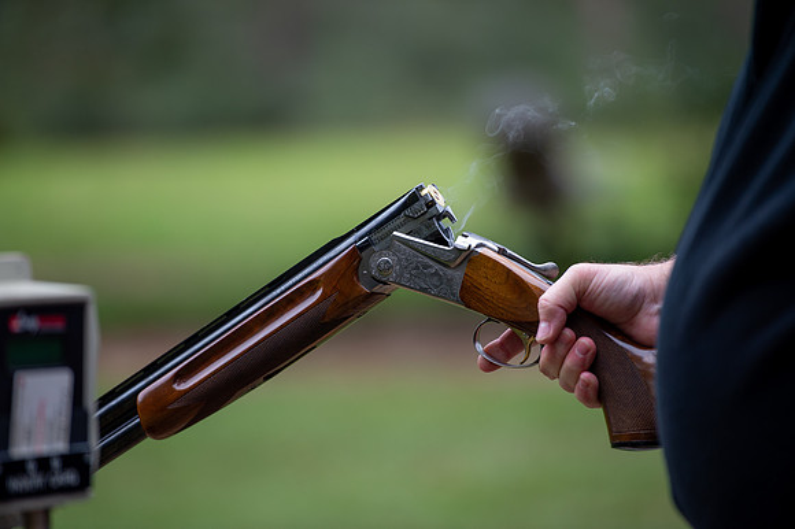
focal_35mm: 200
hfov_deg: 10.3
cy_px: 264
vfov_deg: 6.9
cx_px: 398
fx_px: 4414
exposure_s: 1/250
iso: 320
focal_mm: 200
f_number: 3.2
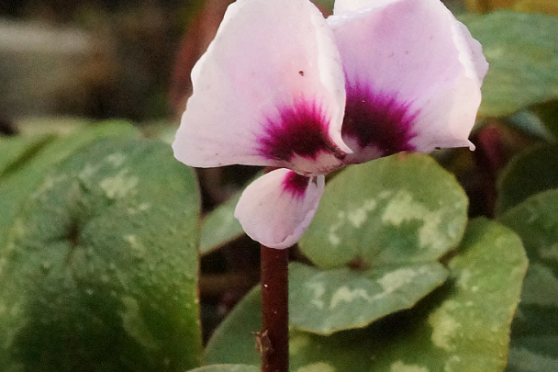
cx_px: 364
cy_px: 235
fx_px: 4586
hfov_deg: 7.0
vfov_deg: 4.6
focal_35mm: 296
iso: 3200
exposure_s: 1/80
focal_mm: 100
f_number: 10
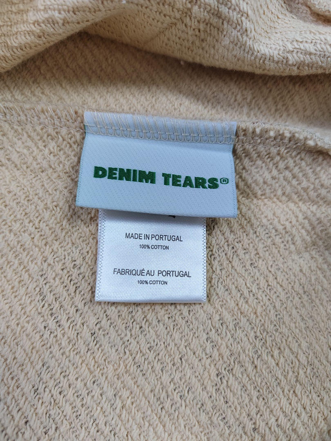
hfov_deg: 56.8
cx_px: 166
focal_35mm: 24
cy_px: 220
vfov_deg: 71.6
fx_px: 306
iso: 1296
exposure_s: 1/100
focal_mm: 5.56
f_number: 1.88
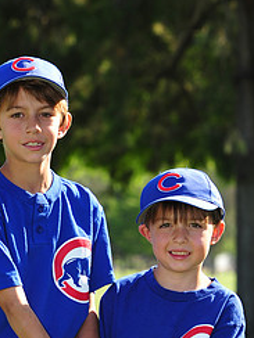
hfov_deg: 4.8
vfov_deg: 6.4
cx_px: 40
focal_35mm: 309
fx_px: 3023
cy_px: 362
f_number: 6.3
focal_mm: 135
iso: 200
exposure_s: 1/250
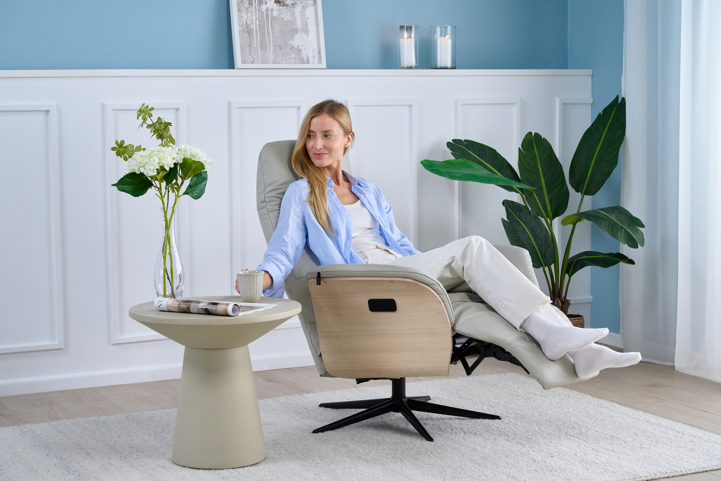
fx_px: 1402
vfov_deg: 19.5
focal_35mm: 70
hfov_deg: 28.8
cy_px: 240
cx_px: 360
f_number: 8
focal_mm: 70
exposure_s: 1/250
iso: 500
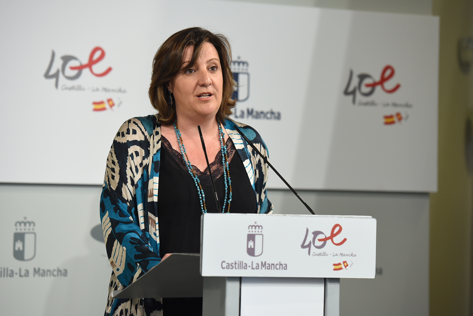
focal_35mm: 150
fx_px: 1971
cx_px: 236
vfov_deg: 9.2
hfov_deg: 13.7
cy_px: 158
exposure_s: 1/250
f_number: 4.5
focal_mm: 150
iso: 2000
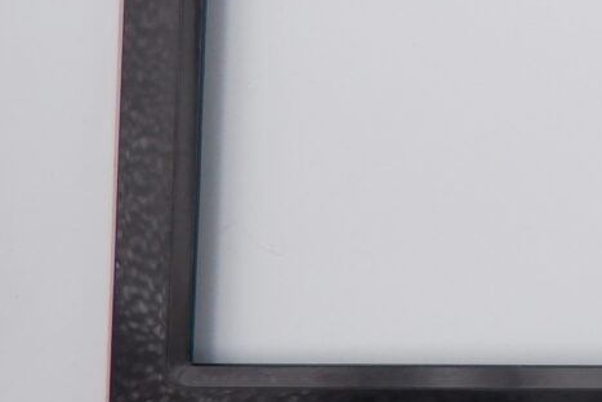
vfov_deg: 10.3
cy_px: -316
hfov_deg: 12.2
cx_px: 1526
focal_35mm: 126
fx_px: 2108
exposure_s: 1/340
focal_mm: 15.6
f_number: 5.6
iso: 800
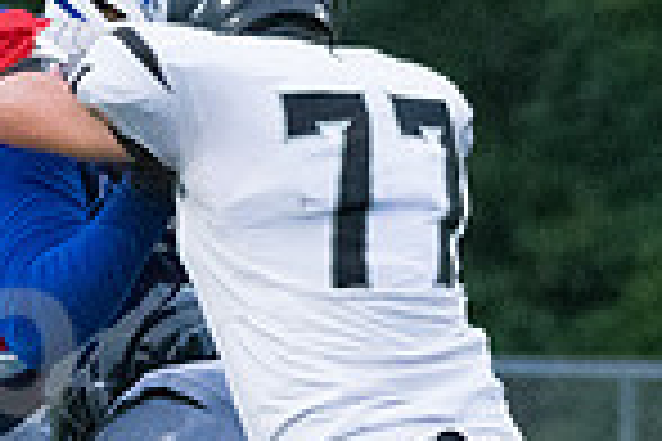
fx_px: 23959
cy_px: 414
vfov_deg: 1.1
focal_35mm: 1303
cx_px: -63
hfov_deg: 1.6
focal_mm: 220
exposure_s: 1/2000
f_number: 5.6
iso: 10000
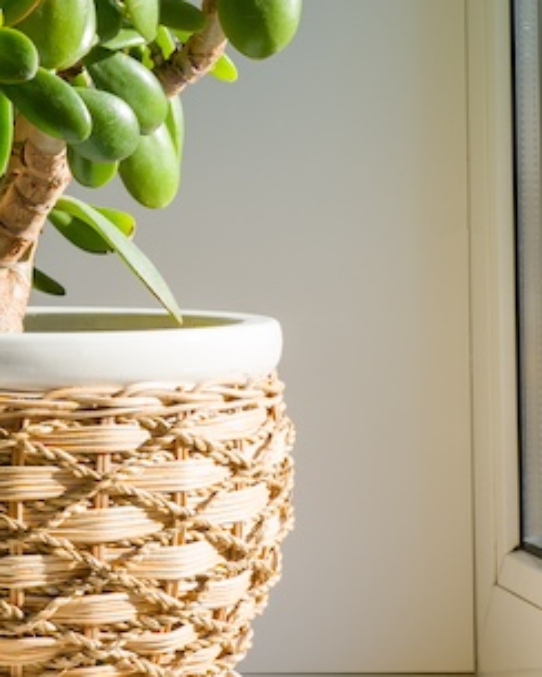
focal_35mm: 128
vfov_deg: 14.9
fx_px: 2567
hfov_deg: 11.9
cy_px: 79
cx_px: -9
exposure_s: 1/80
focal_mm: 30
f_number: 8
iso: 200
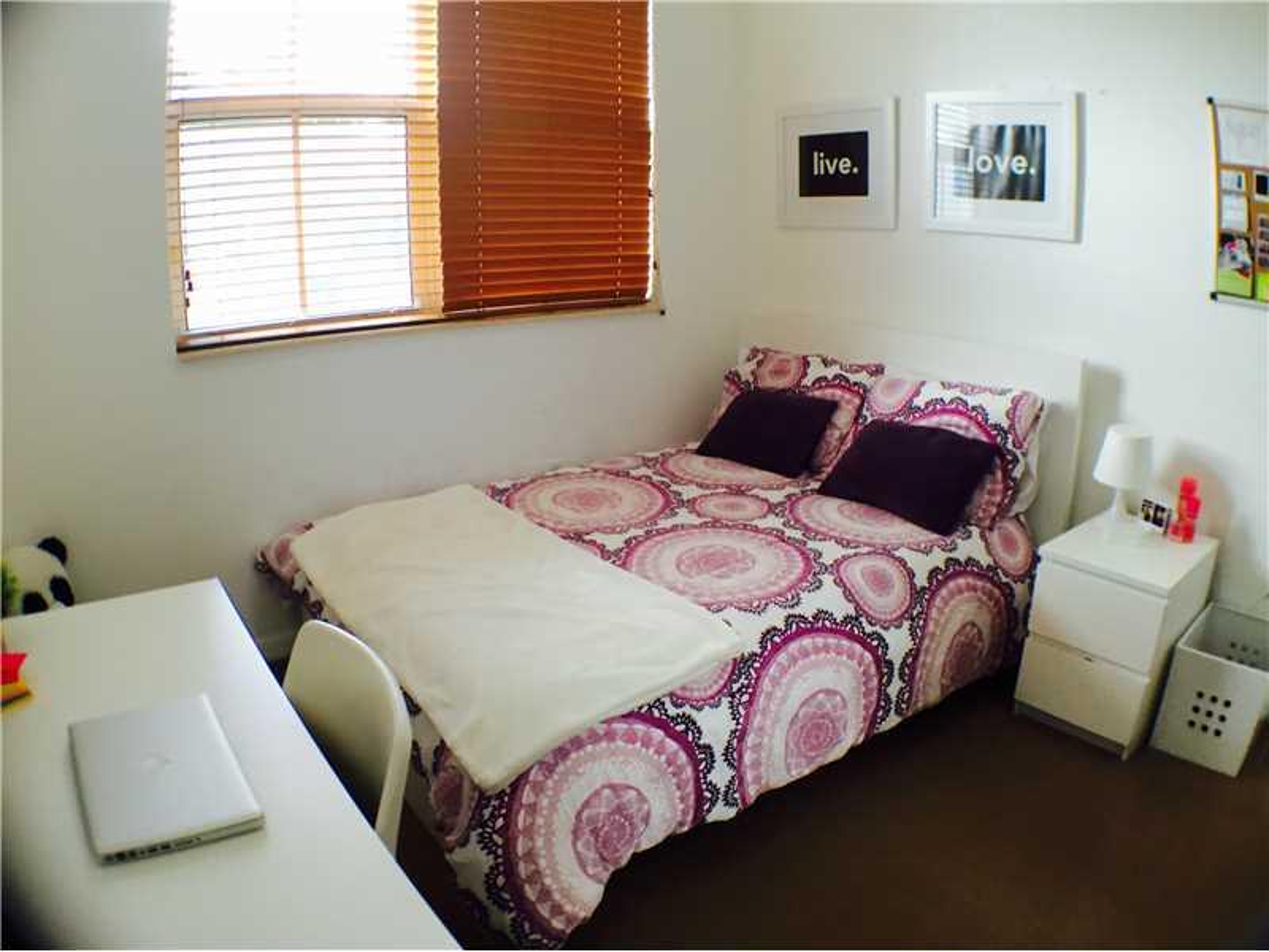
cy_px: 476
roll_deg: -0.7
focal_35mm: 29
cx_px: 634
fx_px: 1063
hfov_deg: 61.7
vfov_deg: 48.2
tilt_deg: -17.5
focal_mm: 4.15
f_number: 2.2
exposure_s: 1/30
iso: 32
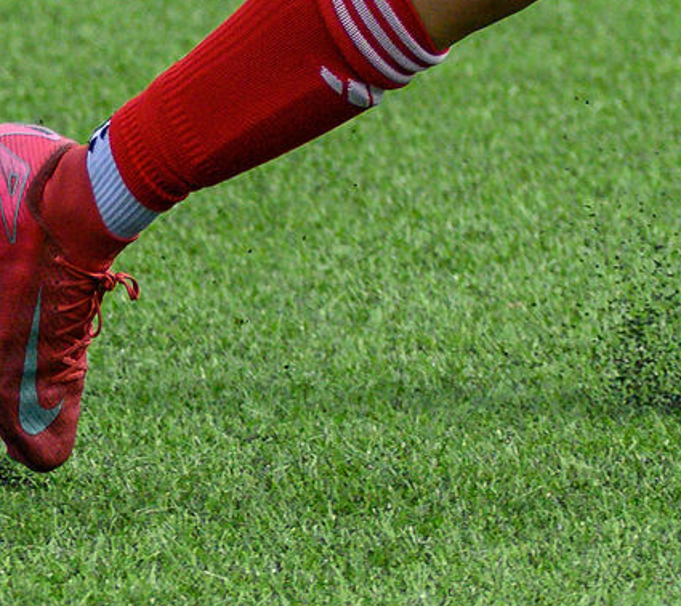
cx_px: 433
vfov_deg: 1.3
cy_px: -1007
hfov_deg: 1.5
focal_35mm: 1222
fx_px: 25739
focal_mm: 125
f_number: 4.5
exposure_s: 1/1600
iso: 450
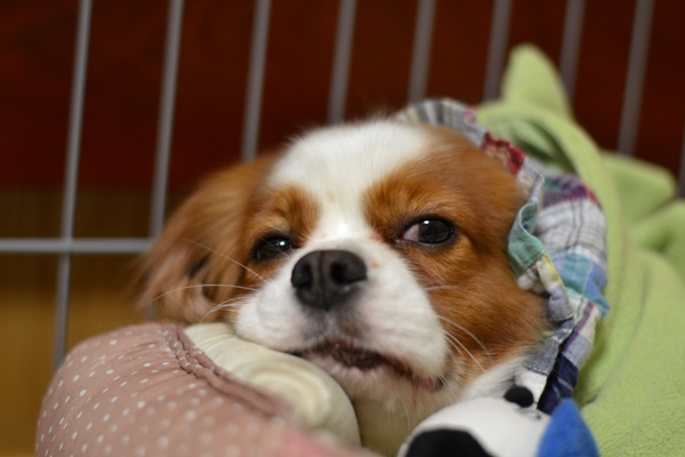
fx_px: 1427
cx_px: 342
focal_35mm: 75
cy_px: 228
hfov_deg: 27.0
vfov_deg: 18.2
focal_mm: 50
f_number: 1.8
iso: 500
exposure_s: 1/60
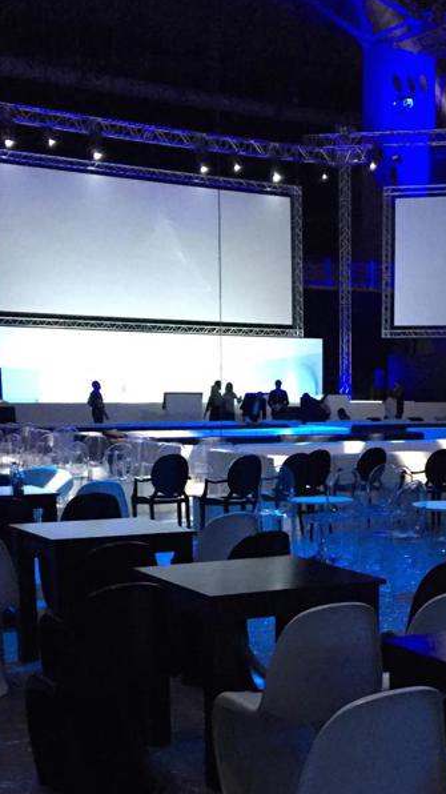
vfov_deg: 38.4
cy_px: 576
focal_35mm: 53
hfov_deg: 22.2
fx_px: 1115
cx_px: 382
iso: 320
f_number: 2.2
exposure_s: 1/15
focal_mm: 4.15
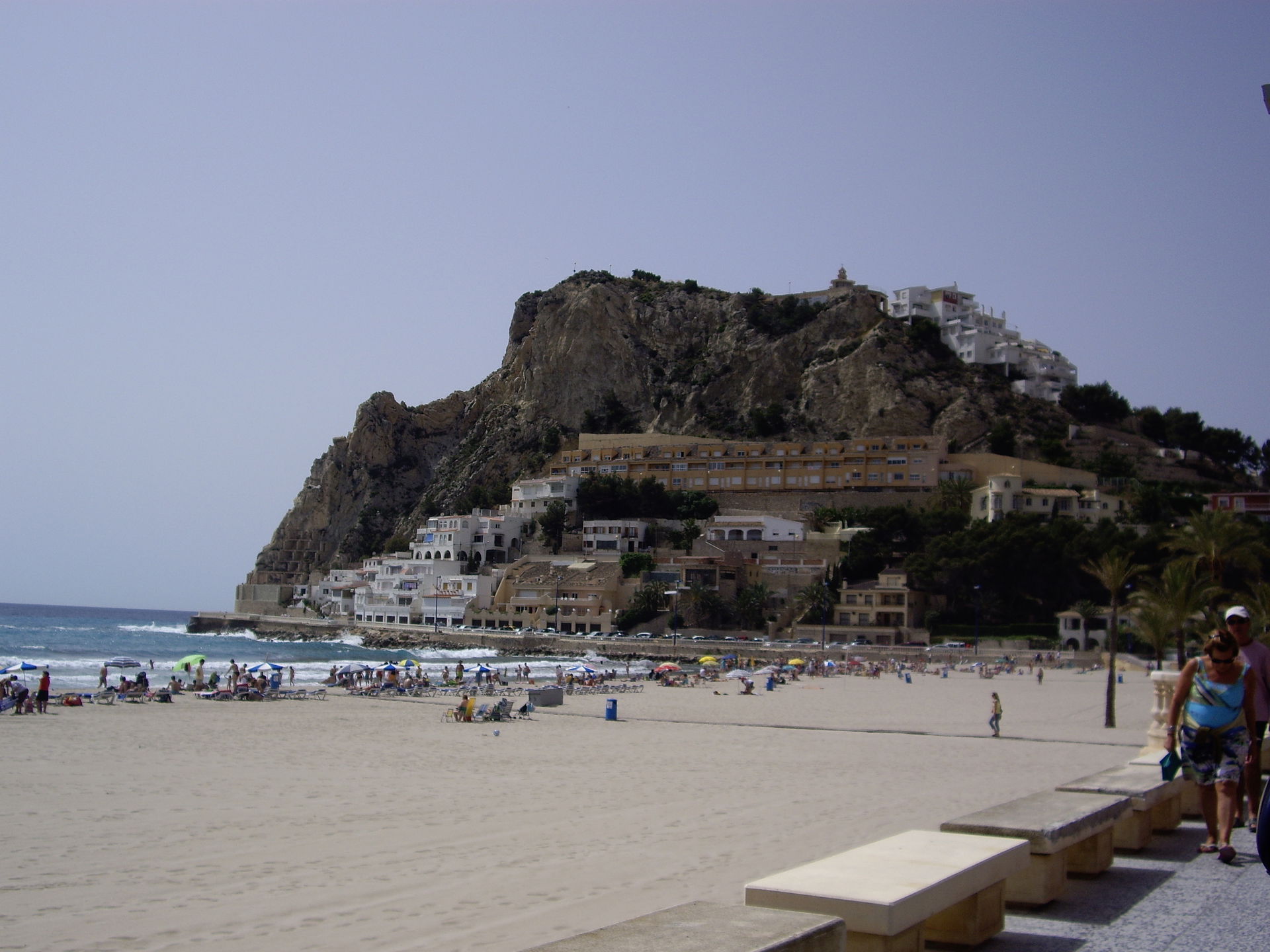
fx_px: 1394
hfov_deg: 49.0
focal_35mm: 38
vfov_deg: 37.7
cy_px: 476
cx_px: 635
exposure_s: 1/500
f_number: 5.6
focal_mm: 7.9
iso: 50
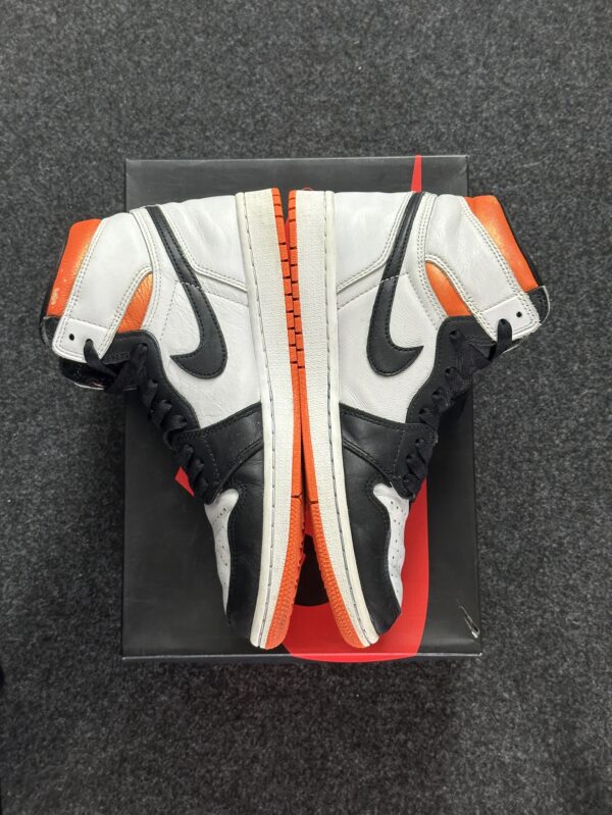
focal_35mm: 48
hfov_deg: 30.3
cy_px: 408
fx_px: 1131
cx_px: 306
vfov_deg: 39.6
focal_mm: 6.86
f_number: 1.78
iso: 250
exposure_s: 1/50
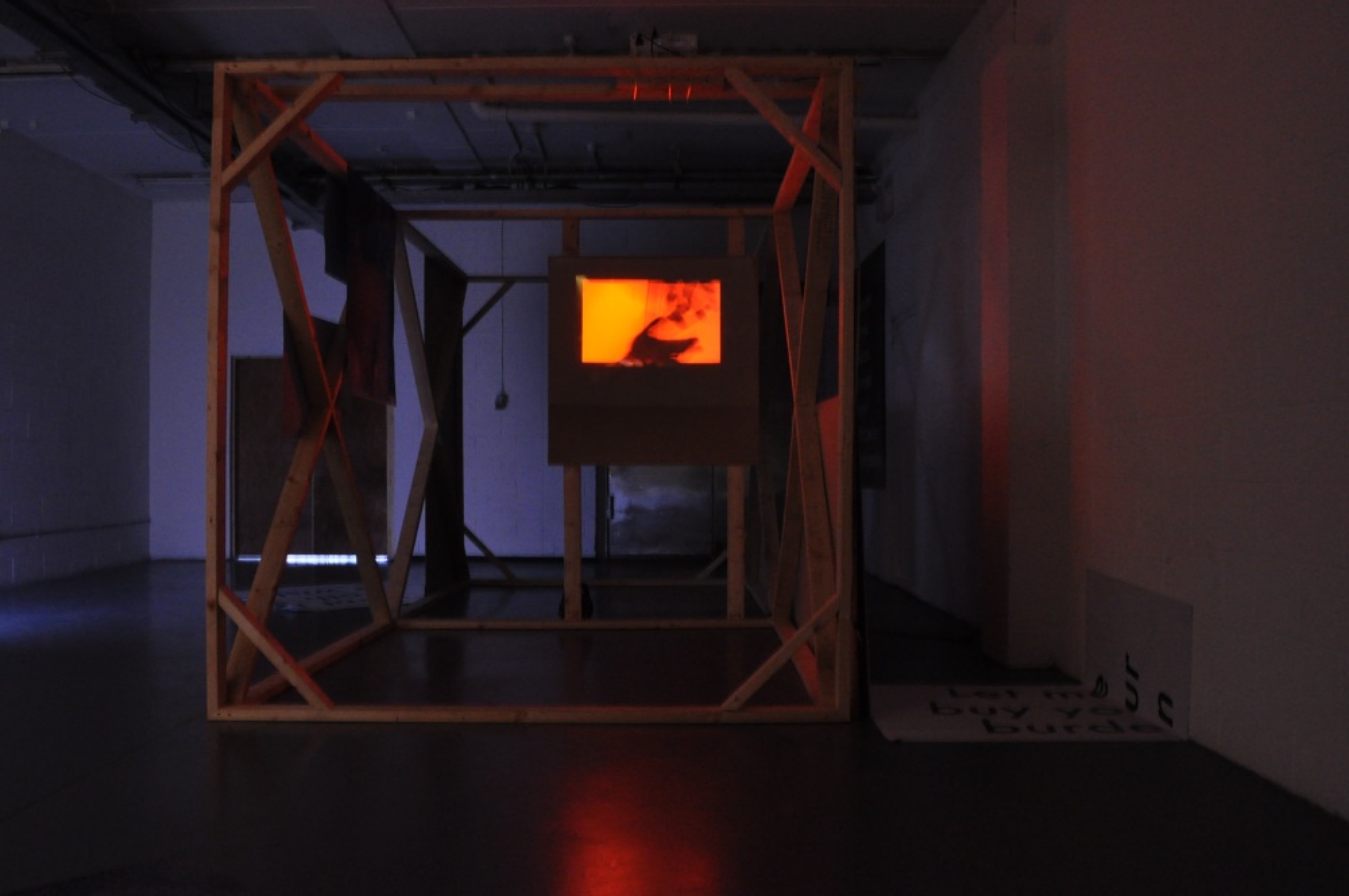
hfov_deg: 62.0
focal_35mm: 30
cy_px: 448
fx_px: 1123
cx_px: 674
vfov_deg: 43.5
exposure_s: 1.6
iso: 1000
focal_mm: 20
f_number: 13
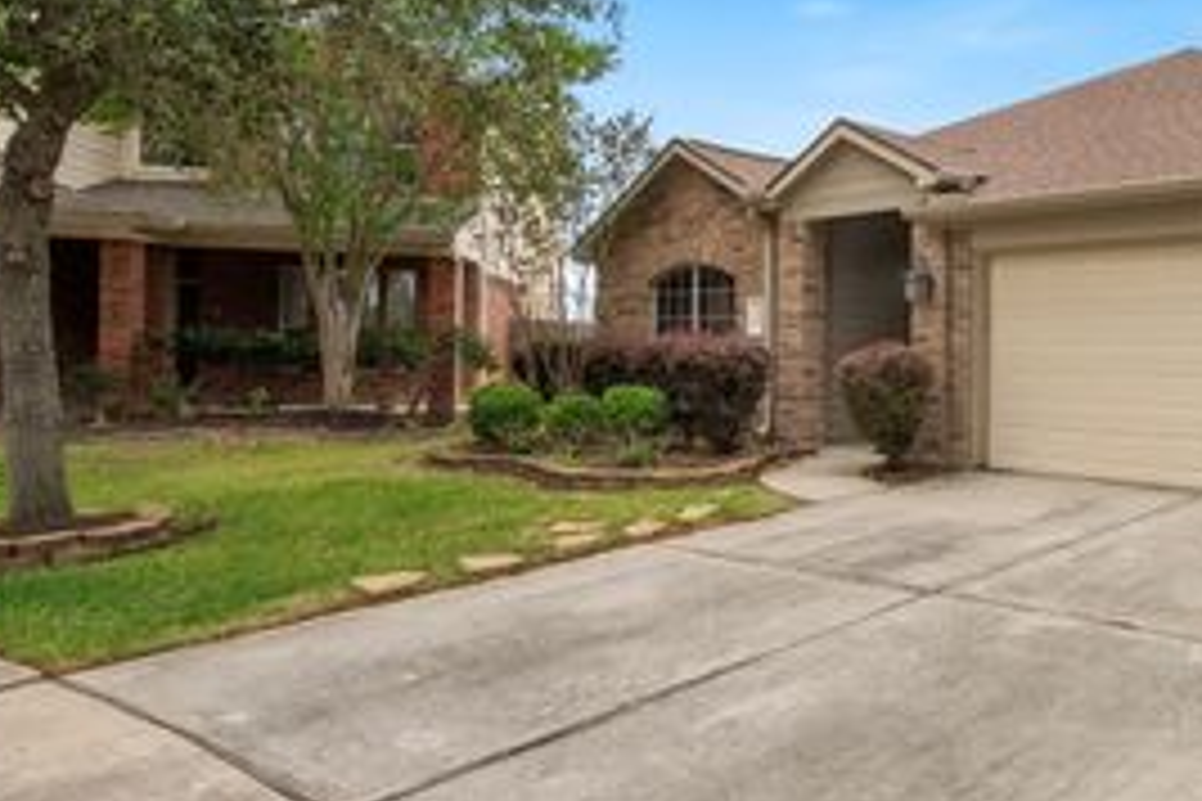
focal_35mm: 31
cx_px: 986
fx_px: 1033
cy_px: 344
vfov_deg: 42.3
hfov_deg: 55.5
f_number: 22
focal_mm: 16.5
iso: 640
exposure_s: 1/60
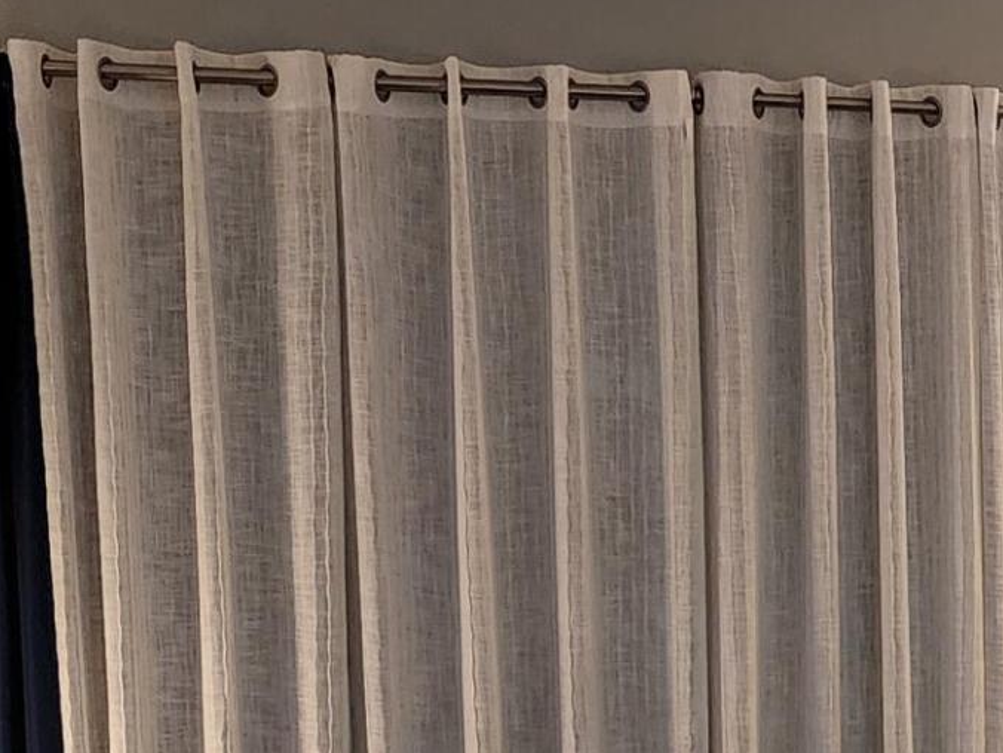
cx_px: 1221
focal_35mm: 98
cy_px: 734
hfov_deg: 18.9
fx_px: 2840
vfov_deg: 14.9
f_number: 1.8
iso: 1000
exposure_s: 1/120
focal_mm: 6.4
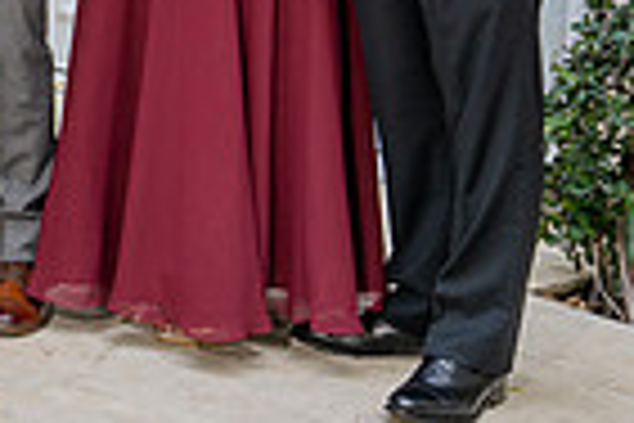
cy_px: -277
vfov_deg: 8.6
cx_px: -762
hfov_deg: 11.5
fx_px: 2730
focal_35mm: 155
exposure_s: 1/200
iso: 200
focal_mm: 32
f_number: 4.5
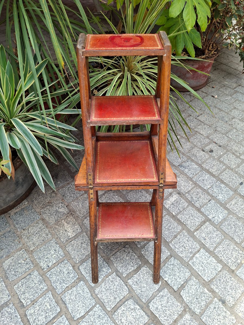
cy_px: 162
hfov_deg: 58.9
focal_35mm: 23
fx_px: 216
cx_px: 122
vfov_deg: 73.9
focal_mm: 5.54
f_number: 1.8
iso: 50
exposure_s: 1/181
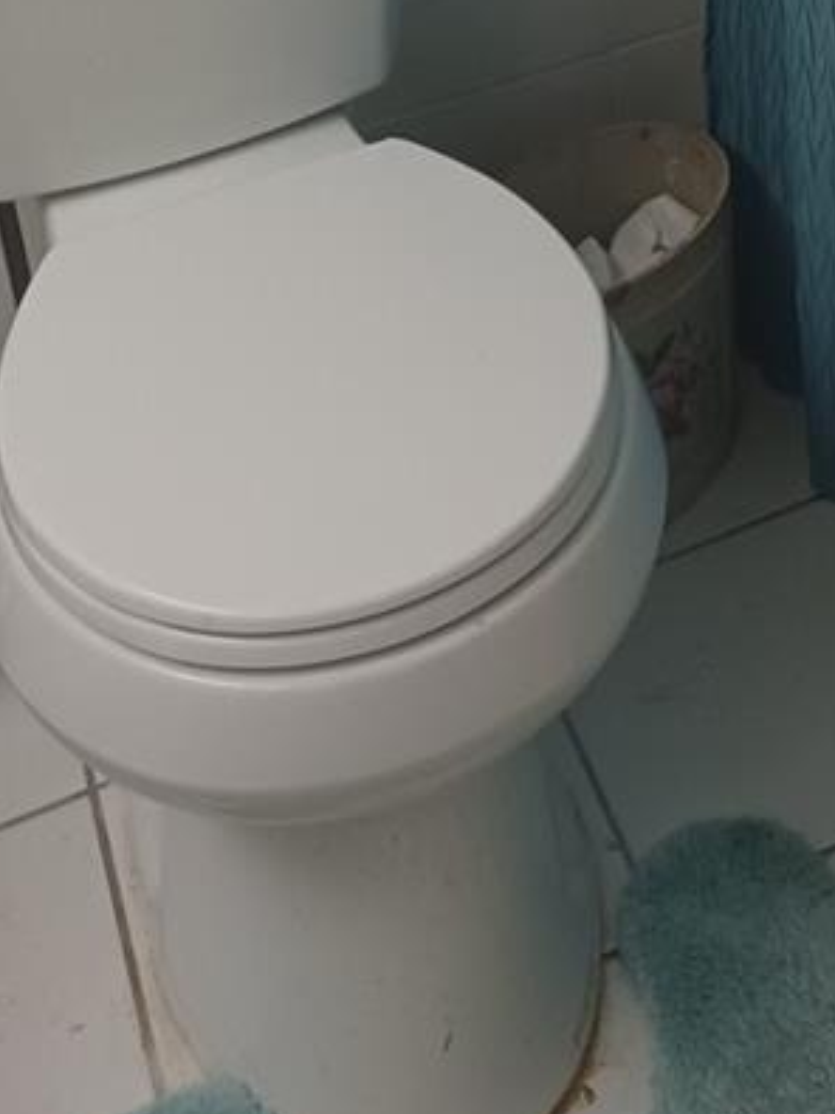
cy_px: -536
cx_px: 1086
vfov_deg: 21.6
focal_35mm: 76
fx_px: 2446
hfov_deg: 18.1
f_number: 1.8
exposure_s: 1/40
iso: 320
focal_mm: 4.6
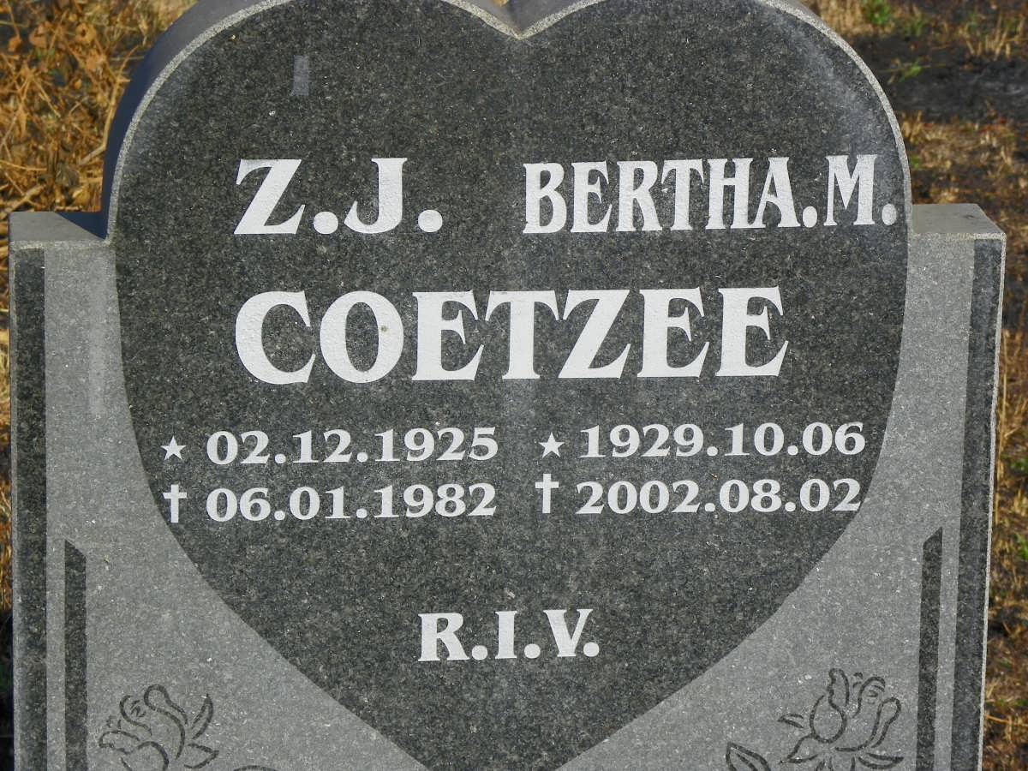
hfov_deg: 12.9
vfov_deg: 9.7
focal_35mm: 153
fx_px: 4544
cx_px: 514
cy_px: 386
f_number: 5.6
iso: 64
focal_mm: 27.2
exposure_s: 1/320
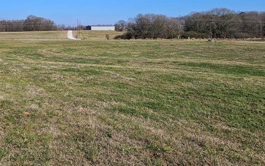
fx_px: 311
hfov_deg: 45.8
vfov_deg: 29.3
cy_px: 38
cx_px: 97
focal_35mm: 43
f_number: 1.8
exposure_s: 1/2664
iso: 25
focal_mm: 5.4
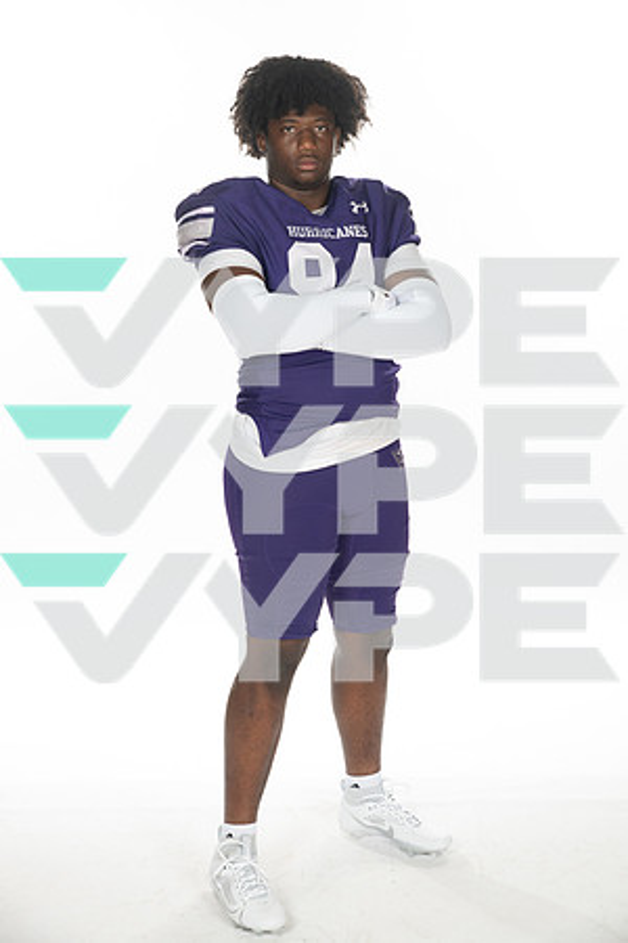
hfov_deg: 23.4
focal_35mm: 58
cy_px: 472
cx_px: 314
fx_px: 1518
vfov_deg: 34.5
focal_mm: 58
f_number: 7.1
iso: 800
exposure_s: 1/320
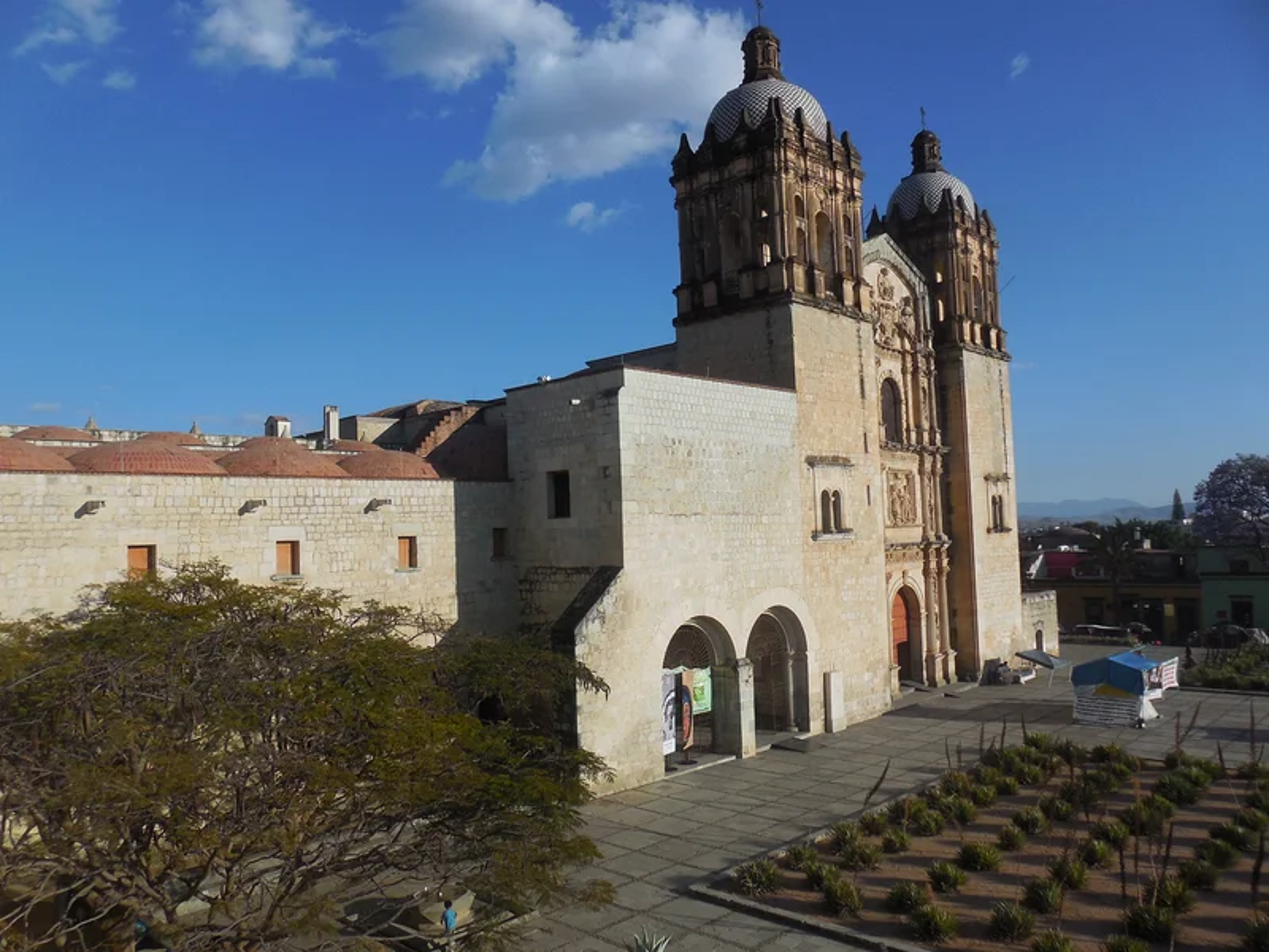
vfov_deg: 53.1
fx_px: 953
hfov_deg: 67.3
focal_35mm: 26
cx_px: 634
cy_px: 476
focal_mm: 4.6
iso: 125
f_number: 3.5
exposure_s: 1/2000
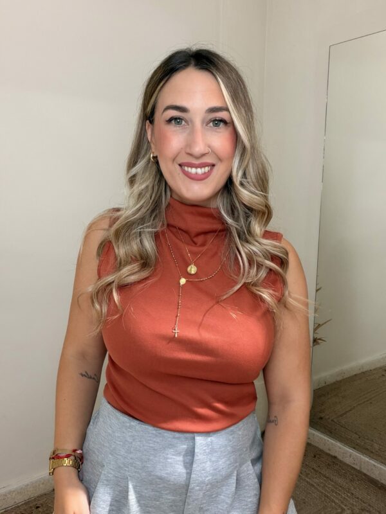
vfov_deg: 60.0
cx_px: 193
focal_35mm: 30
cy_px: 257
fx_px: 446
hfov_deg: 46.8
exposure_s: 1/66
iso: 80
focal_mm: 2.71
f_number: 1.9
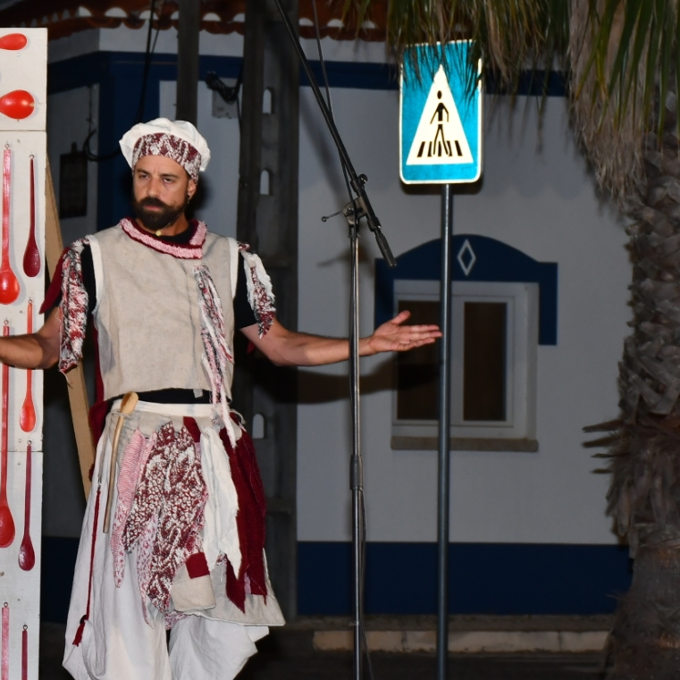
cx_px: 185
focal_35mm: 193
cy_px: 365
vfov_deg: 9.1
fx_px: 4289
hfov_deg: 9.1
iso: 400
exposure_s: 1/60
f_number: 5.6
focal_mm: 60
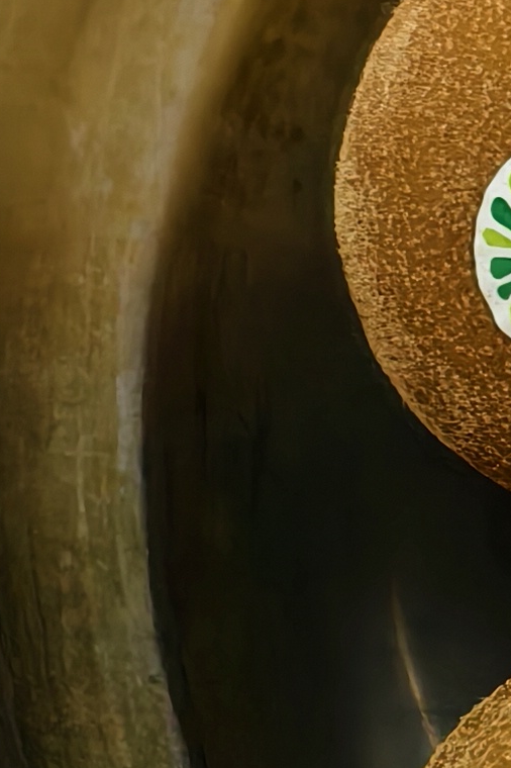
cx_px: 1488
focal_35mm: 129
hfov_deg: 8.9
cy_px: 189
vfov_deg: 15.8
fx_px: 2749
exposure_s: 1/50
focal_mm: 6.54
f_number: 1.57
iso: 399
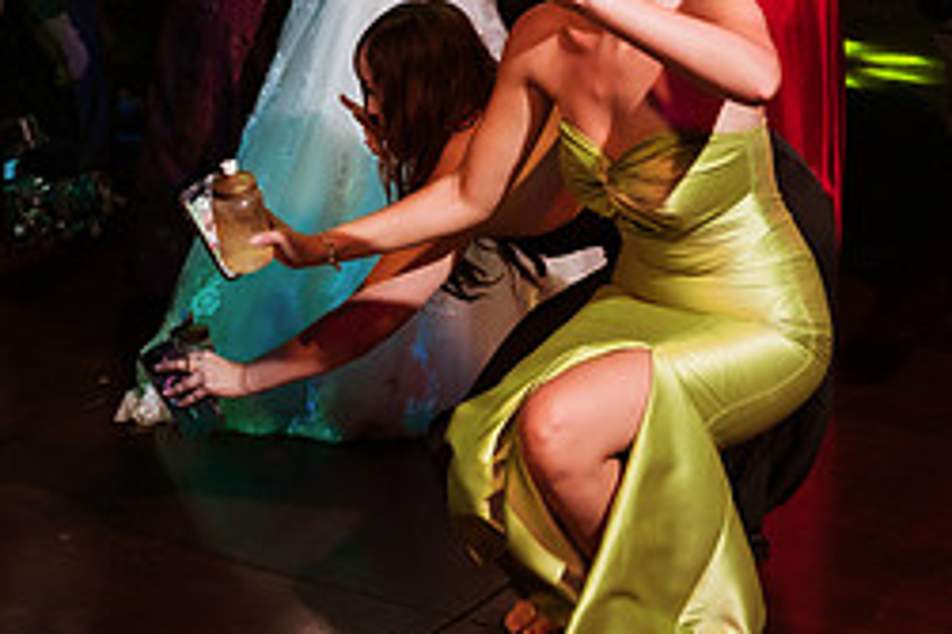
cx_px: 482
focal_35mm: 81
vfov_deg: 16.8
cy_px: 205
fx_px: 2141
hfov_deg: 25.1
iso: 2000
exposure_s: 1/200
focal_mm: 35
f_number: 5.6
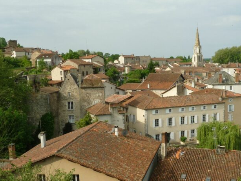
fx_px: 313
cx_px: 148
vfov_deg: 32.1
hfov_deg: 41.8
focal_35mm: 45
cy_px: 112
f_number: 5.6
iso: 100
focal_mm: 4.8
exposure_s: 1/320
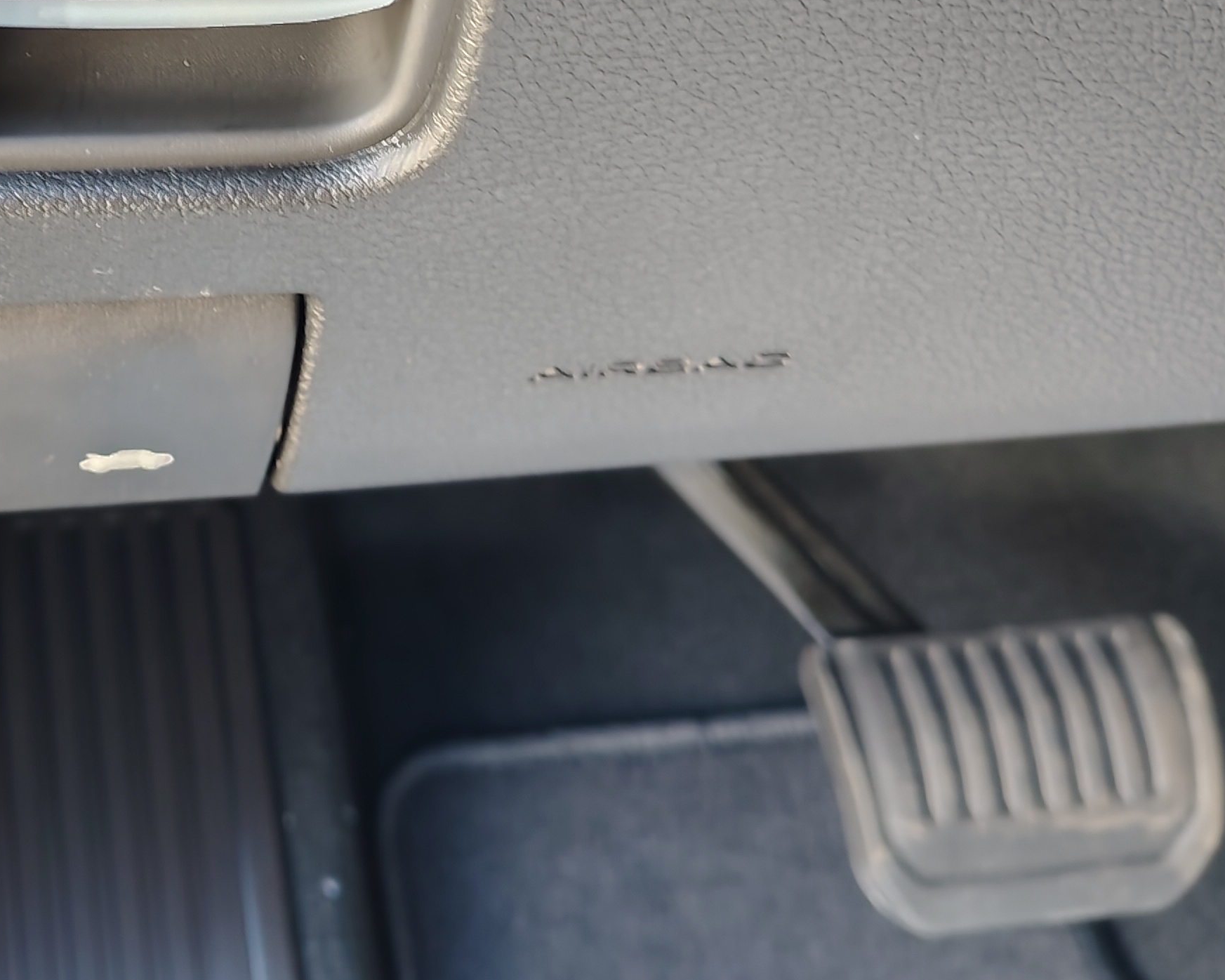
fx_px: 1994
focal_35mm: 55
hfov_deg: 32.2
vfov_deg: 26.9
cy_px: 148
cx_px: 81
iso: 280
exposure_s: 1/12.5
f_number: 1.8
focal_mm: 5.56
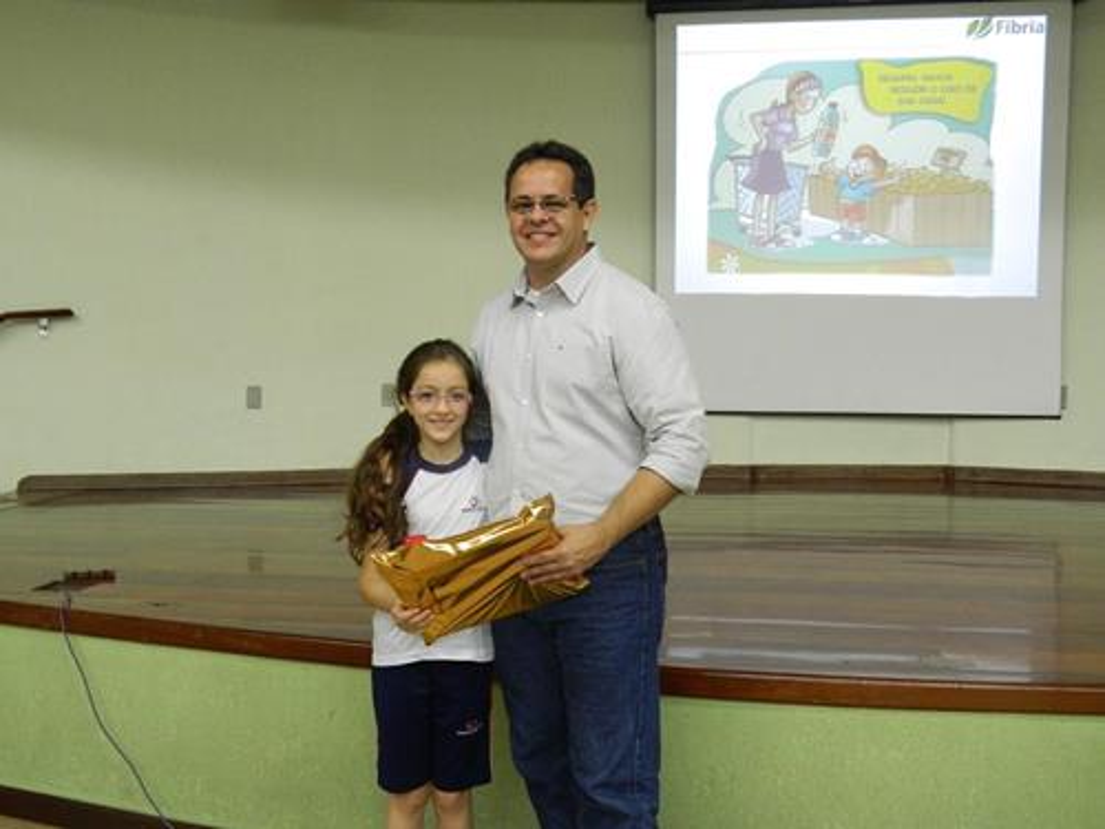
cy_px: 414
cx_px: 552
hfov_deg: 45.8
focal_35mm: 41
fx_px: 1309
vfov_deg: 35.1
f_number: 3.5
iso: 400
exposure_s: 1/30
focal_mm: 7.3
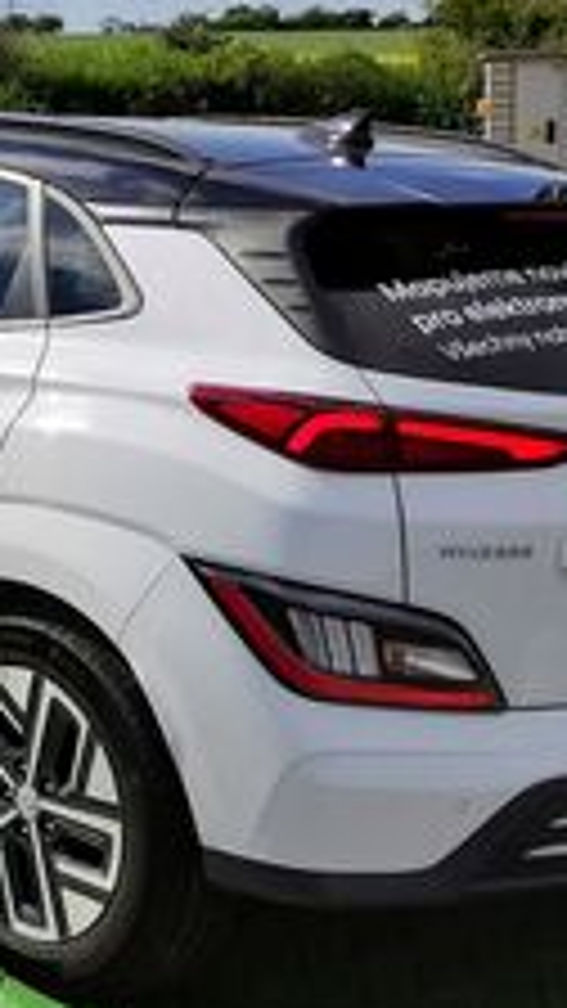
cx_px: -567
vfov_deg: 27.5
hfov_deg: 13.6
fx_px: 2031
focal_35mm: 76
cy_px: 256
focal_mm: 5.3
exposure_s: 1/4065
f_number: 1.8
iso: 50
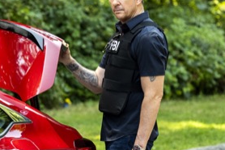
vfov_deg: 6.6
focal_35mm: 207
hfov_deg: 9.9
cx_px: 54
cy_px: 75
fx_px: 1293
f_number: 2.8
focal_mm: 77
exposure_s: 1/3200
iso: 2000
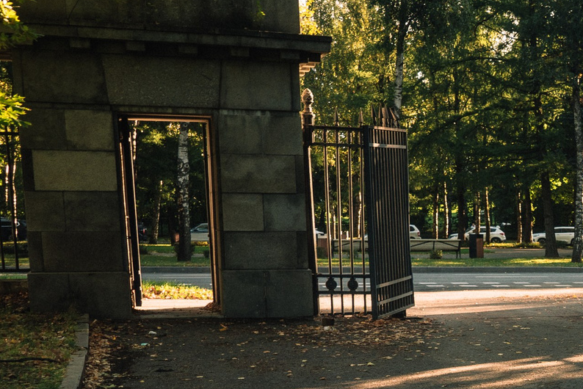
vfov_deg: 16.8
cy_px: 415
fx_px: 1280
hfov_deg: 21.2
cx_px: 902
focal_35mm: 79
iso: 100
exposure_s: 1/25
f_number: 6.3
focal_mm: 24
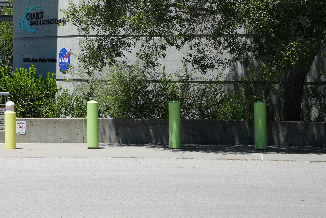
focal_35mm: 143
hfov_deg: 13.9
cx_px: -74
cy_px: -40
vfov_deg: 9.5
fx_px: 1295
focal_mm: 50
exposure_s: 1/2000
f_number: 4.5
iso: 400
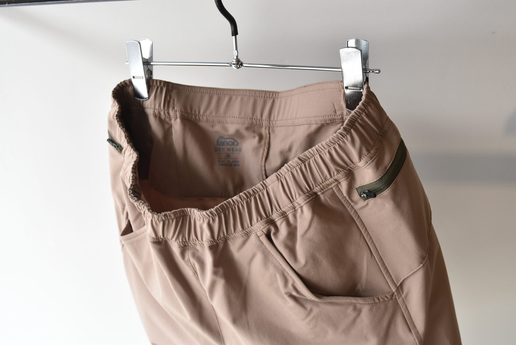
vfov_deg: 36.9
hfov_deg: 53.1
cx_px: 258
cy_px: 172
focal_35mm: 36
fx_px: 516
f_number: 5.6
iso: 400
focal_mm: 24
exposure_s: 1/60
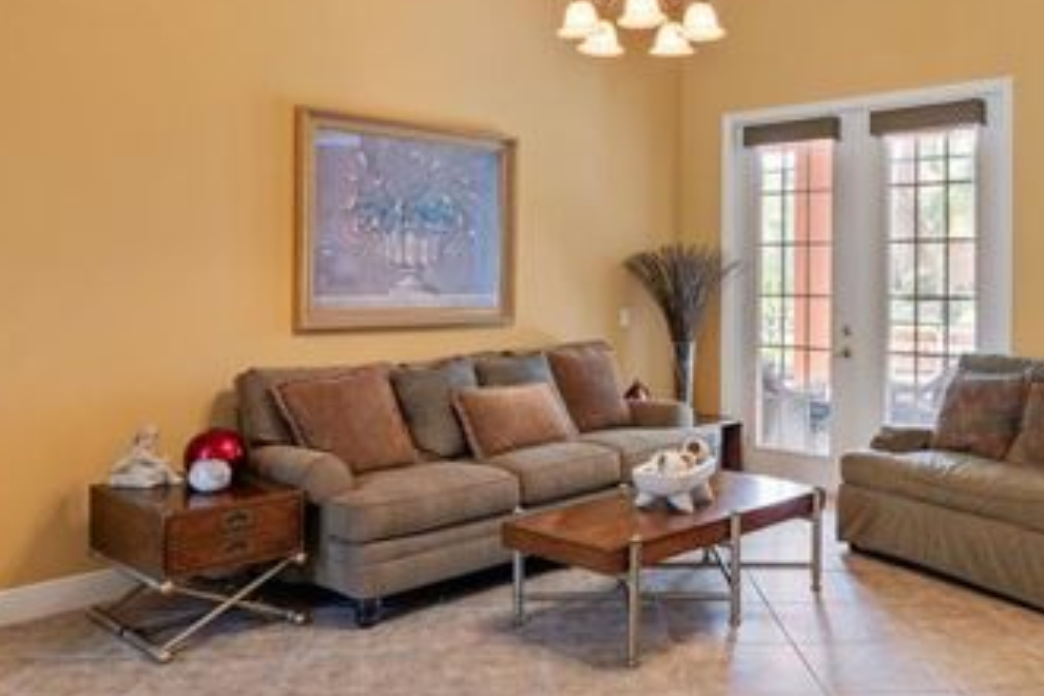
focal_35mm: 32
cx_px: 618
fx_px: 928
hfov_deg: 58.3
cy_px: 289
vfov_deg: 41.0
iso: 100
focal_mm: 10
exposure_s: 1/4
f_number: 7.1
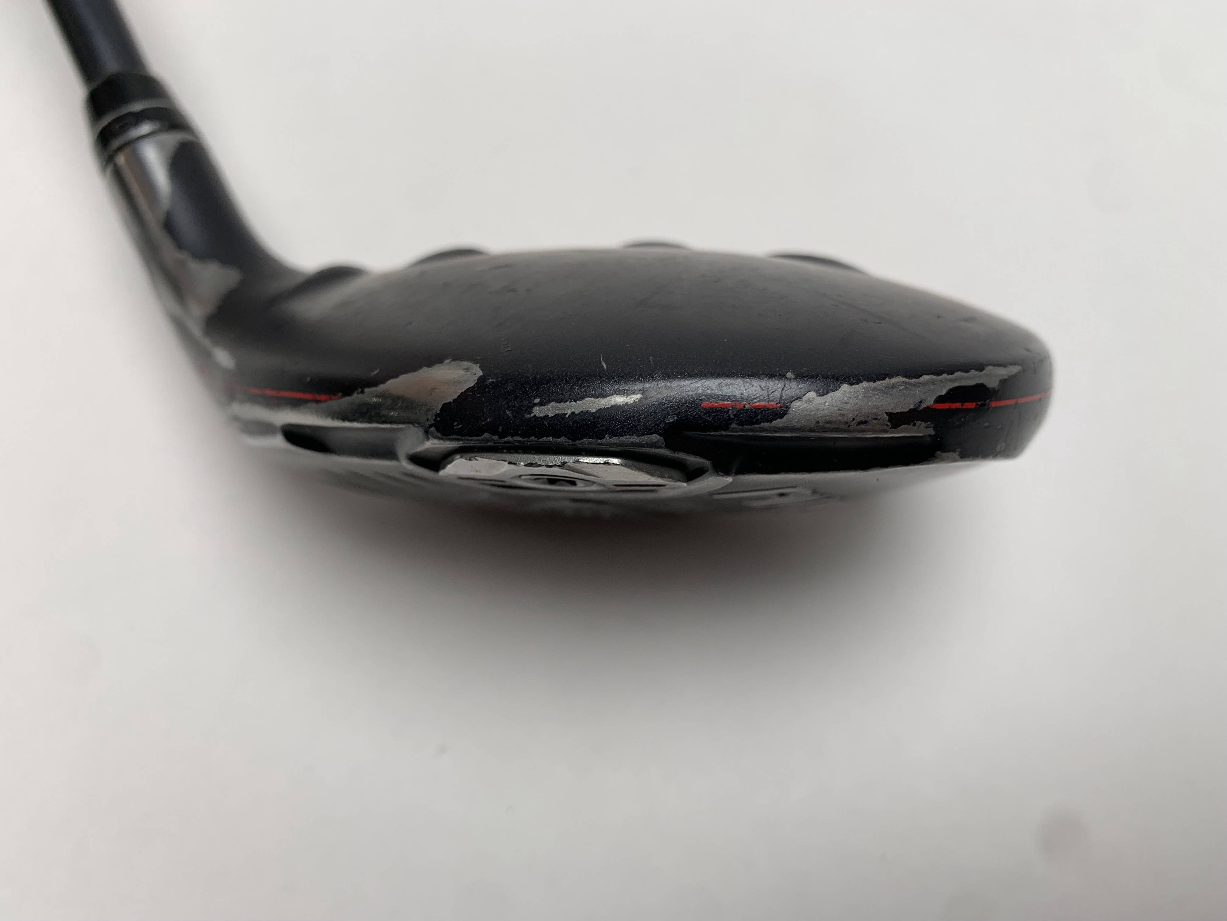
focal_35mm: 26
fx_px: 922
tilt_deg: -67.9
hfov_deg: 67.3
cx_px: 614
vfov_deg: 53.1
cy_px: 460
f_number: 1.8
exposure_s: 1/156
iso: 25
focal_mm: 4.25
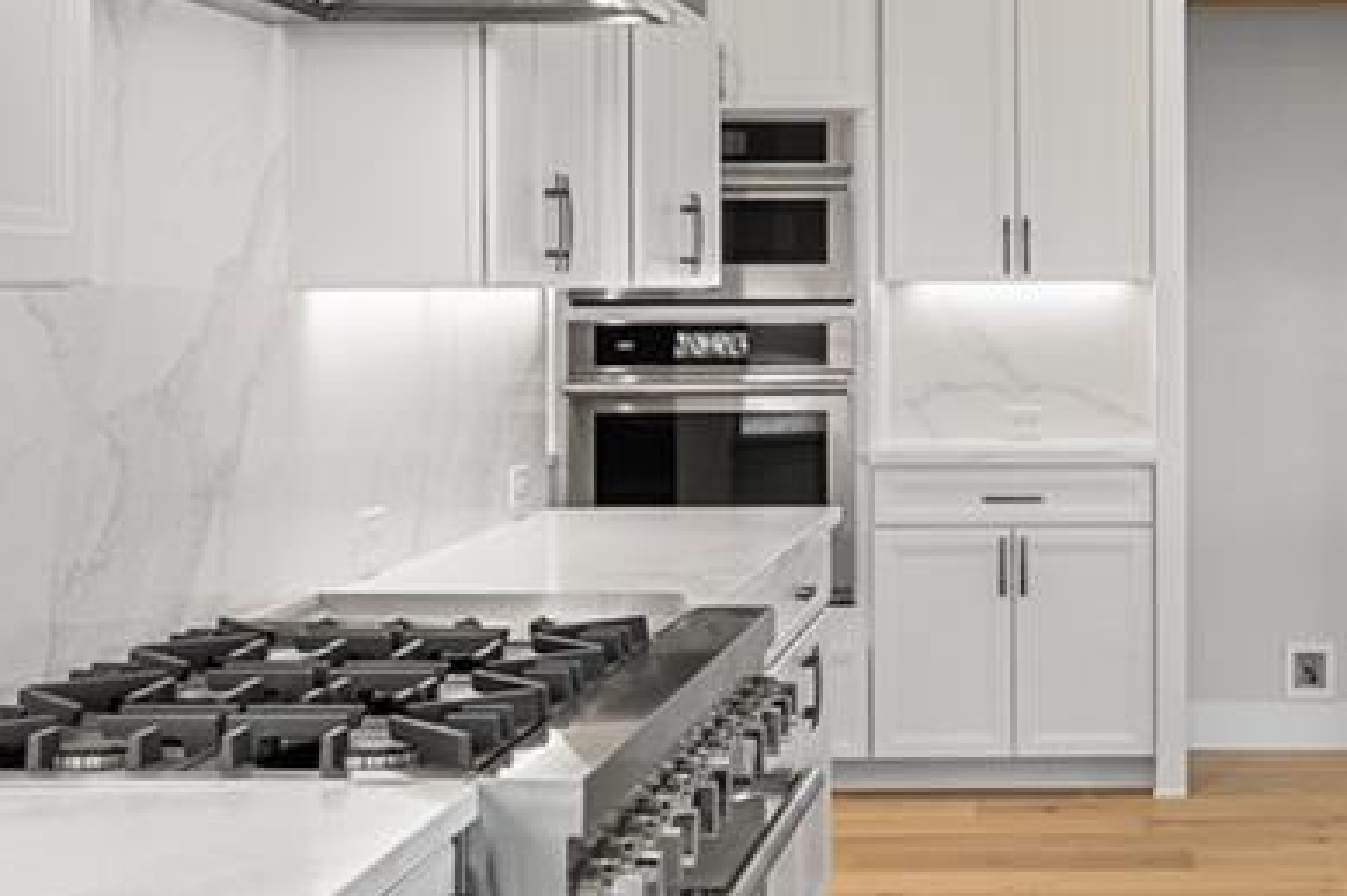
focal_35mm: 66
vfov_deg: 20.5
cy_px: 288
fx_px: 2467
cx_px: 1180
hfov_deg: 29.4
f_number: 10
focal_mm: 16
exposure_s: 1/8
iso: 400
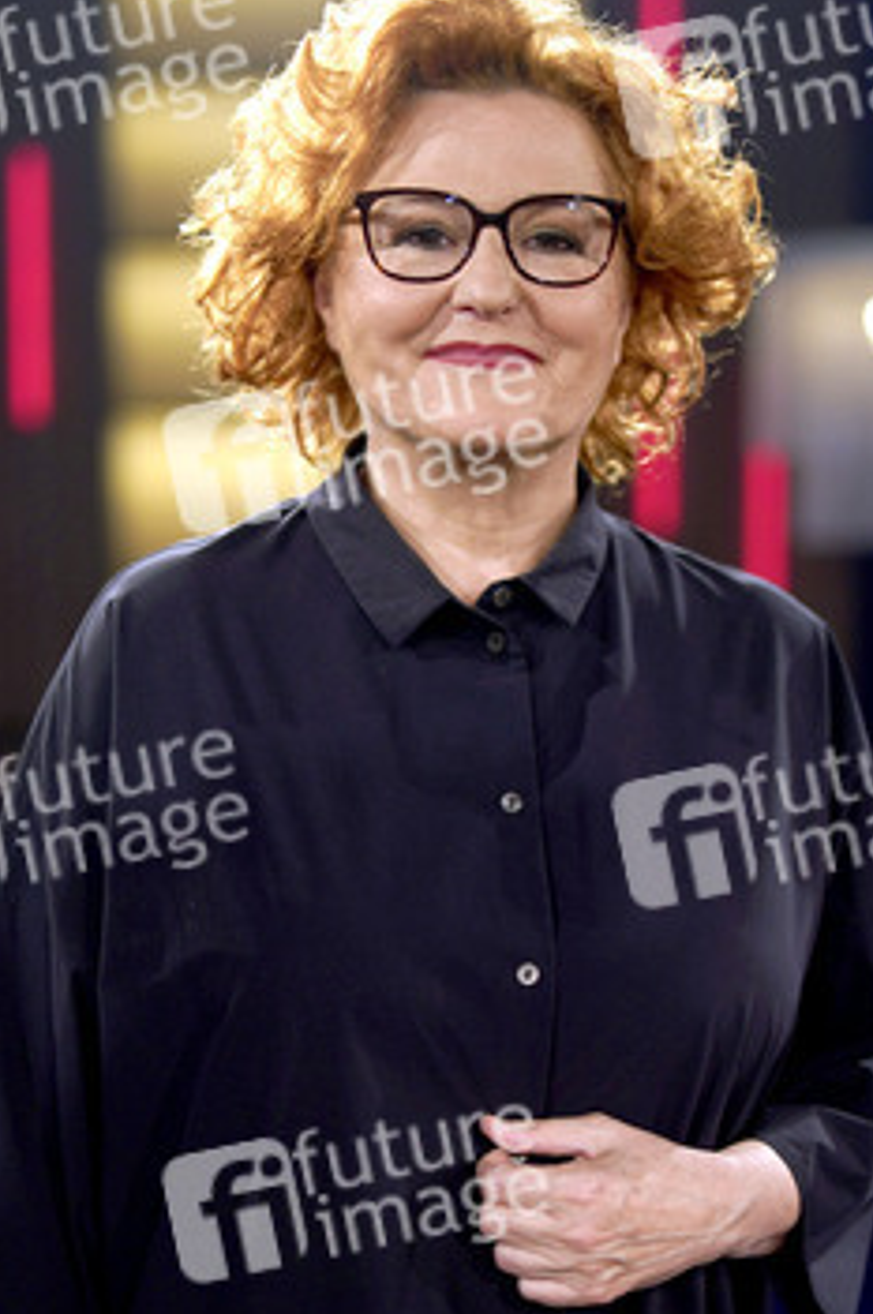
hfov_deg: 23.7
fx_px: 2079
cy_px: 633
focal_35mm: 57
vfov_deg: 35.1
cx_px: 465
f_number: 1.4
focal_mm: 50
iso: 200
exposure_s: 1/200
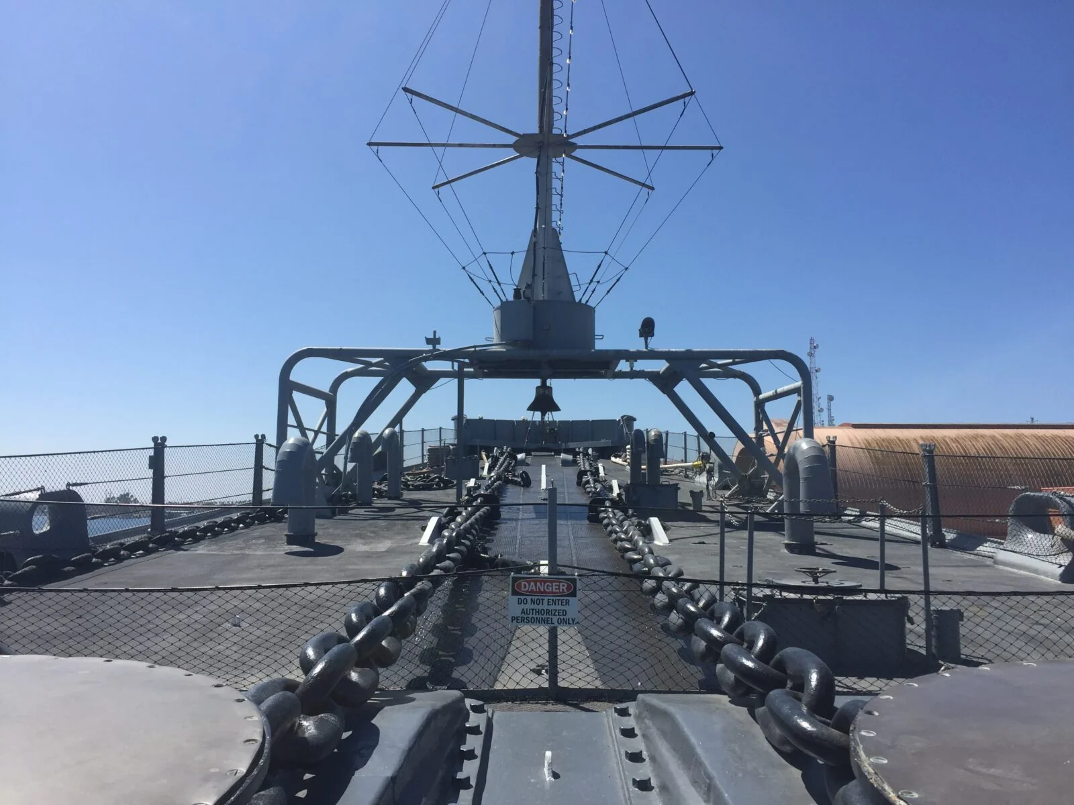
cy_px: 402
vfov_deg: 48.2
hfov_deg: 61.7
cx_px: 537
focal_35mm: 29
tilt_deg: +7.1
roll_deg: -1.3
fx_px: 900
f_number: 2.2
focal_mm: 4.15
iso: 32
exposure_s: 1/2639
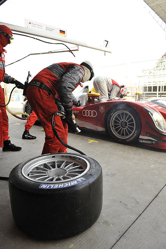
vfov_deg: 73.8
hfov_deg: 53.1
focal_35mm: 24
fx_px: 166
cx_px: 83
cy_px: 124
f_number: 5.6
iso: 250
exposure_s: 1/125
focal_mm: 24
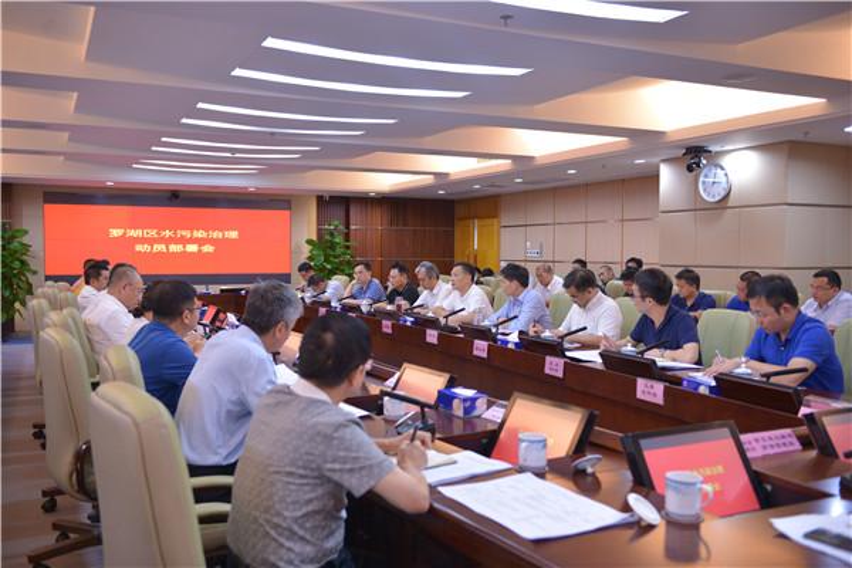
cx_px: 426
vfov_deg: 38.9
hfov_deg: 55.8
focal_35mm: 34
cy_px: 284
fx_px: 805
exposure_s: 1/30
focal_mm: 34
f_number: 2.8
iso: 500
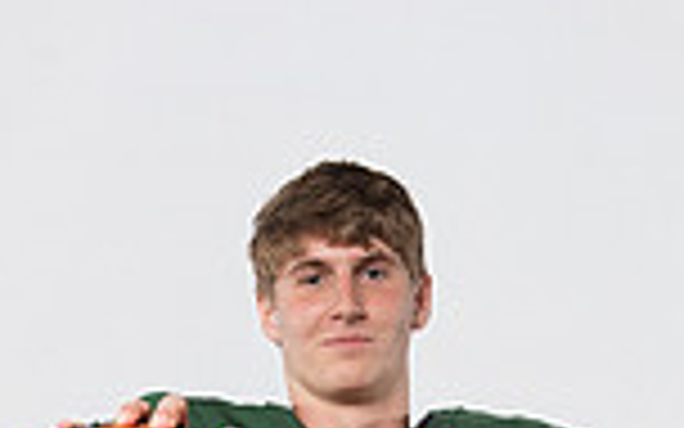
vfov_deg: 10.2
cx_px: 310
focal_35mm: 114
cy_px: 964
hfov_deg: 18.3
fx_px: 2127
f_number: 8
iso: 500
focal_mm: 37.7
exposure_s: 1/160
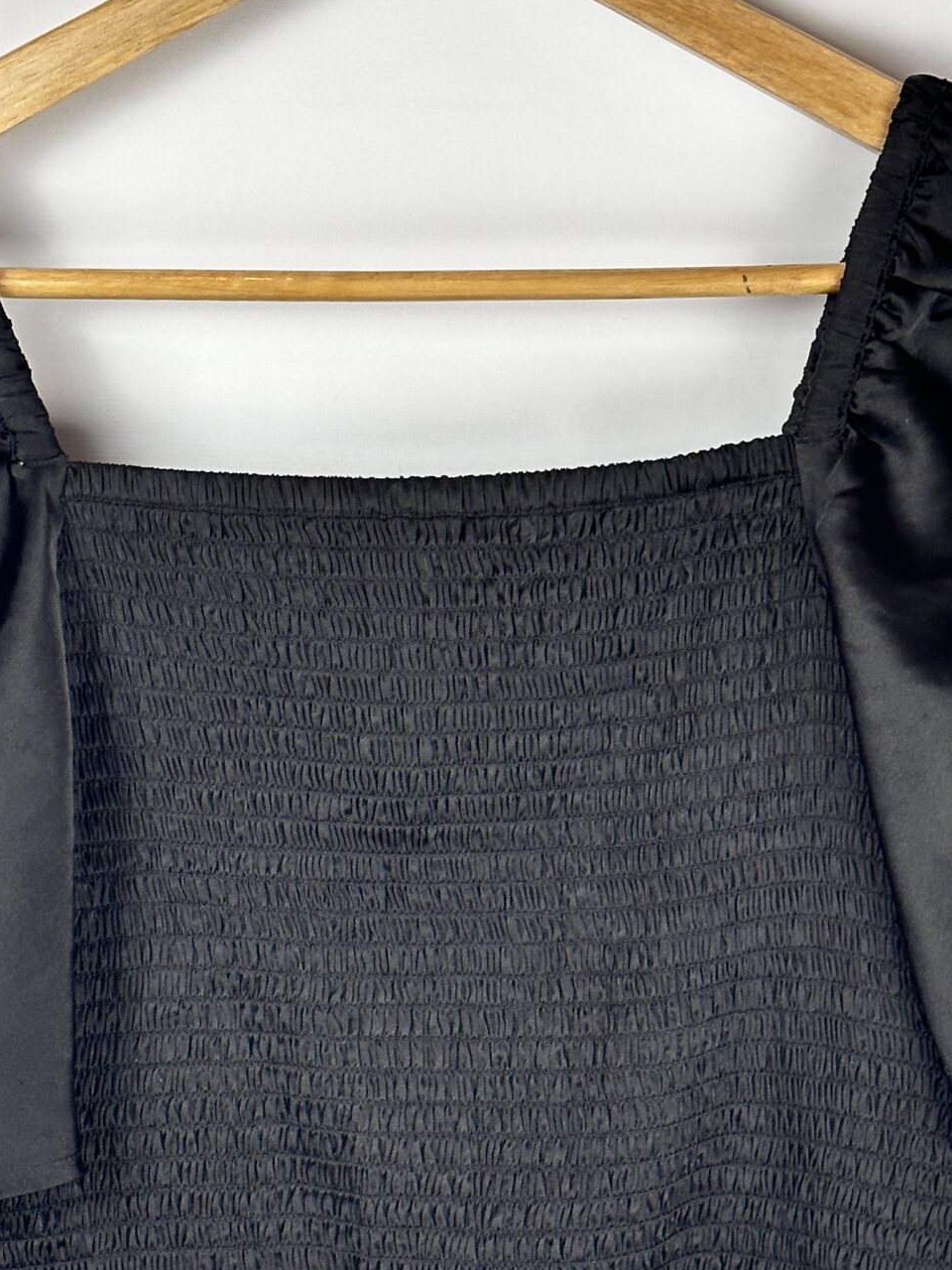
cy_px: 862
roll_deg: -1.3
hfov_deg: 15.4
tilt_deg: -8.6
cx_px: 423
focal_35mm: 96
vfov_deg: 20.4
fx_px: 3520
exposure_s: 1/355
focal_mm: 6.86
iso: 64
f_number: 1.78
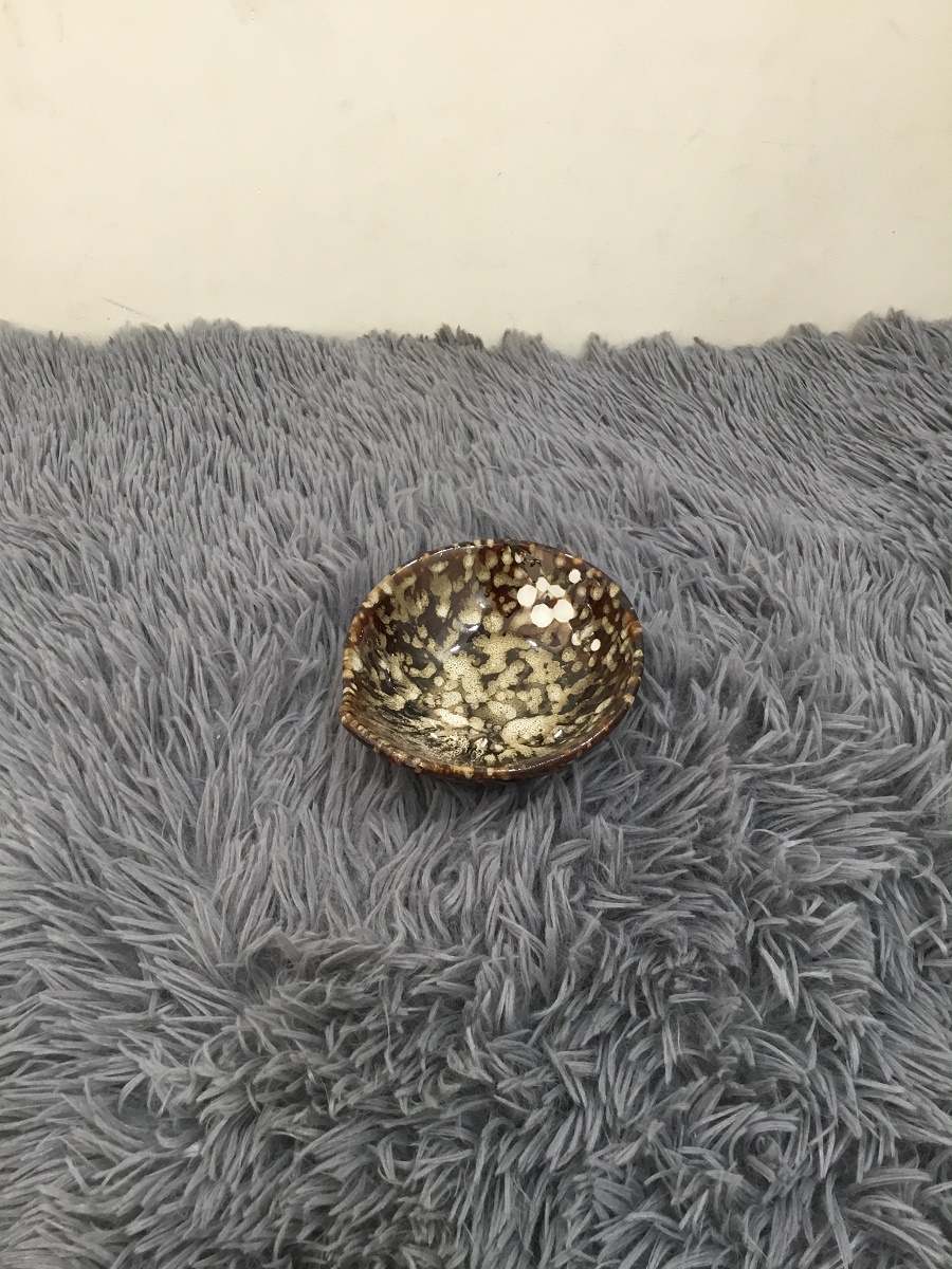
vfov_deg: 58.4
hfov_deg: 45.4
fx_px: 1137
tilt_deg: -47.2
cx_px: 476
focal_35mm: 31
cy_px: 634
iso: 80
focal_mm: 3.3
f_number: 2.4
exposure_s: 1/33
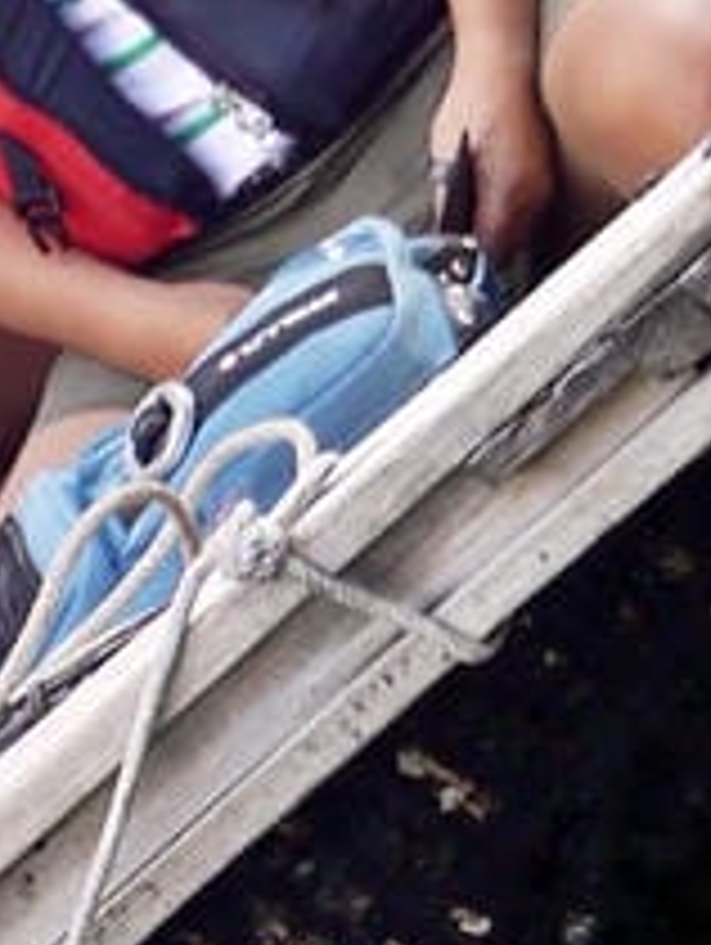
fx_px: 13310
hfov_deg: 3.1
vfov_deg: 4.0
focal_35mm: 487
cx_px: -369
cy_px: -724
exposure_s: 1/80
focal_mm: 32
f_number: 5.6
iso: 160
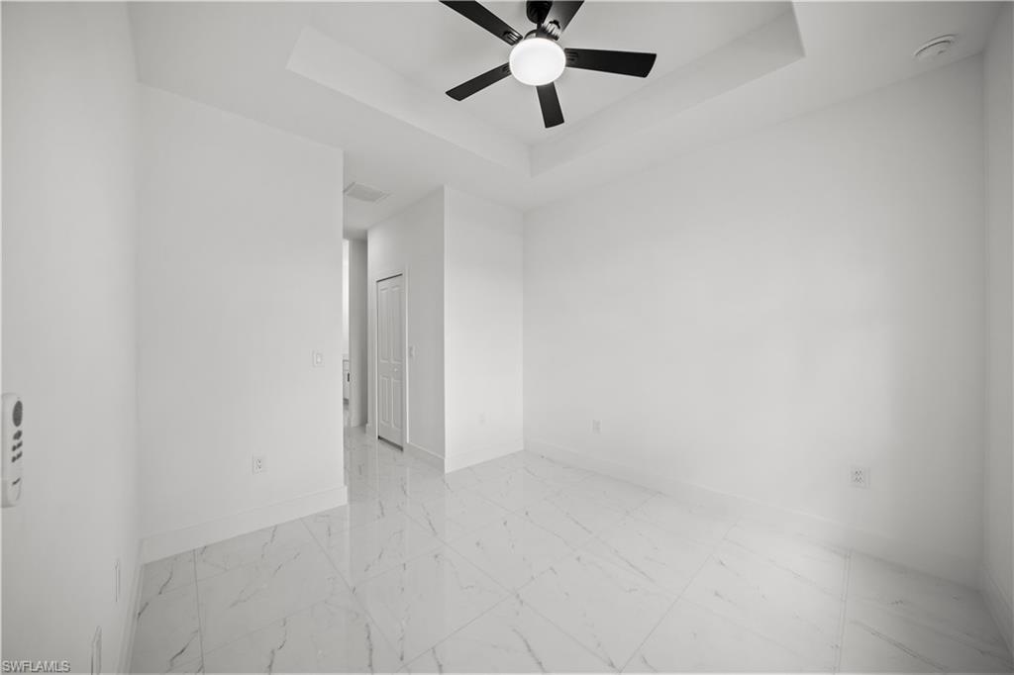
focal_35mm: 12
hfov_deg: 112.6
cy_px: 338
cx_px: 507
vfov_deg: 90.0
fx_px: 338
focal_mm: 12
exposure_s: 1/80
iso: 800
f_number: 5.6
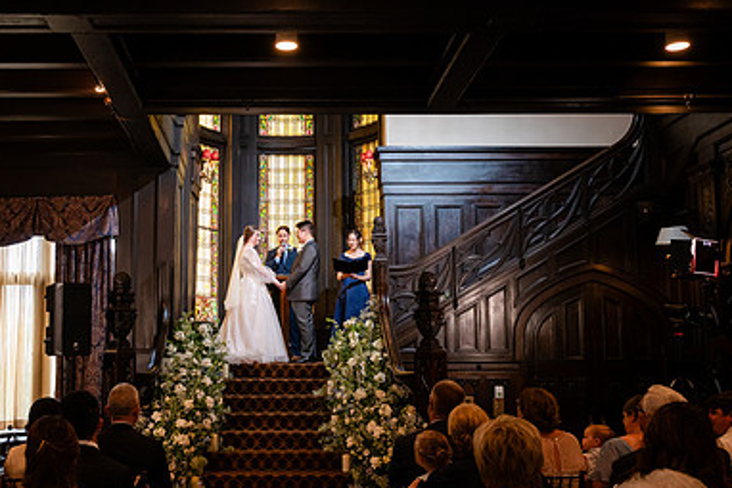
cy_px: 271
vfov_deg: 31.2
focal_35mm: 43
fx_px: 875
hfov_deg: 45.0
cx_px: 274
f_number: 4.5
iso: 2000
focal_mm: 28
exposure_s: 1/200
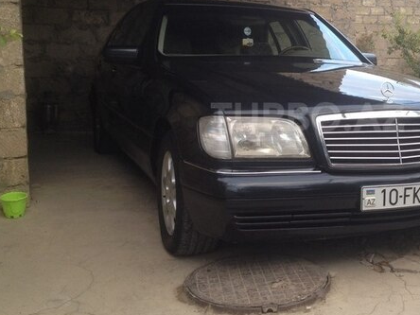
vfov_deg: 27.9
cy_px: 117
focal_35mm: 52
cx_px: 307
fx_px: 631
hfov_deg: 36.1
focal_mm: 4.28
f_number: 2.4
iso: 64
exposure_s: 1/40
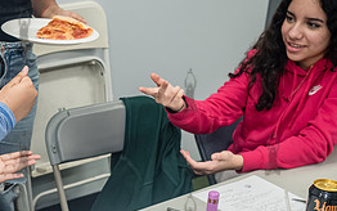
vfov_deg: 16.5
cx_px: 23
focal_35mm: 79
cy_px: 152
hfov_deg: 25.2
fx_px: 726
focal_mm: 35
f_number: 4.5
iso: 2500
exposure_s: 1/320
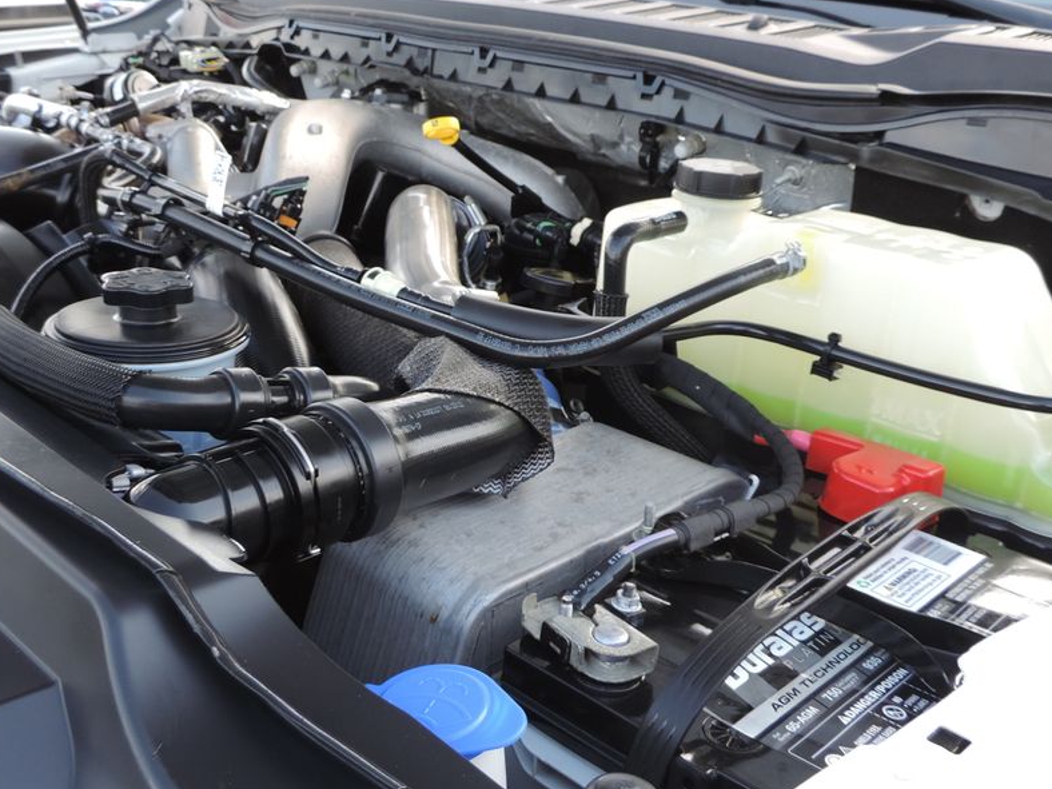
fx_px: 1185
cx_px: 451
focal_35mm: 39
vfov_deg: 36.8
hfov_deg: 47.7
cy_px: 387
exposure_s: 1/80
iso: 80
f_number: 3
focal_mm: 4.3
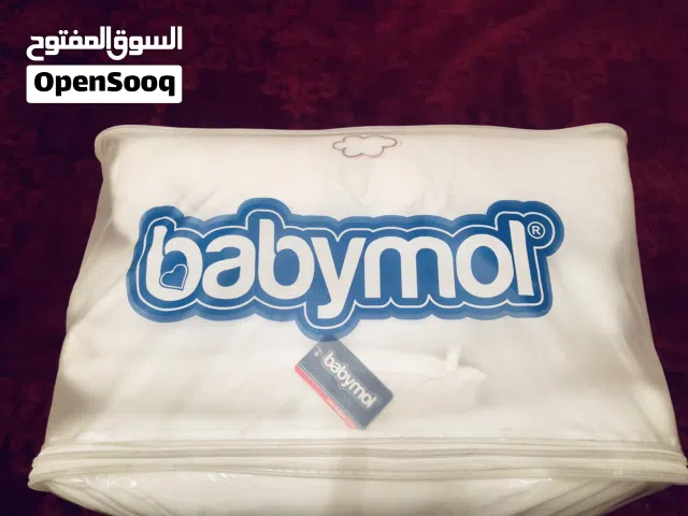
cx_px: 344
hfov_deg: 63.4
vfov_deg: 49.7
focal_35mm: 28
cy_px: 258
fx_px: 557
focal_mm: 4
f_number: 1.8
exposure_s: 1/11
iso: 100
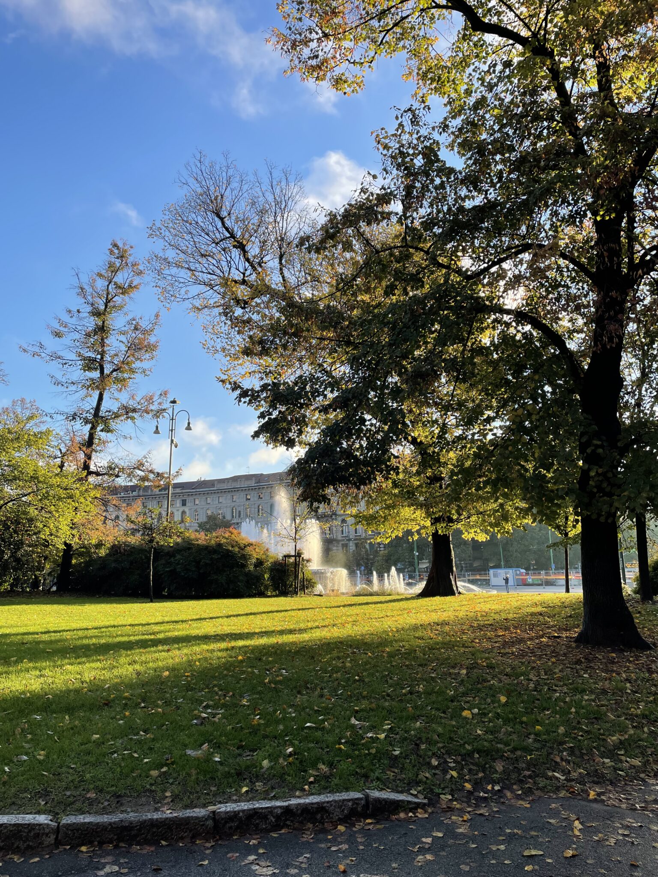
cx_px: 329
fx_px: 659
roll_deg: +1.9
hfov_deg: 53.1
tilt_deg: +12.9
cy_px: 438
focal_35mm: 26
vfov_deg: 67.3
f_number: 1.6
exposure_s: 1/875
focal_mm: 4.2
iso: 32
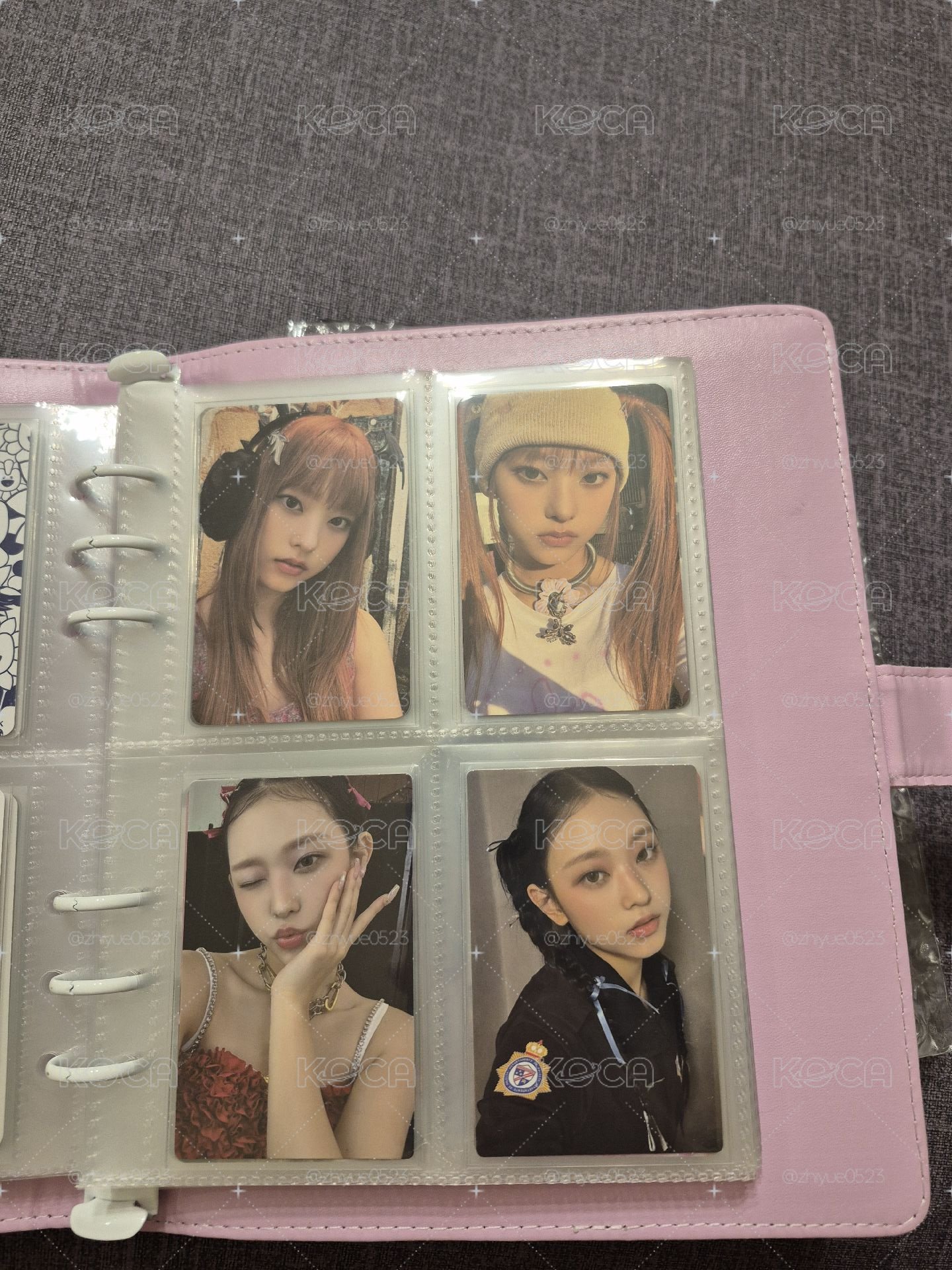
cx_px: 476
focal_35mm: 23
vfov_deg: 73.9
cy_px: 635
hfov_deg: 58.9
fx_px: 843
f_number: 1.8
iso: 250
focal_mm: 5.4
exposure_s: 1/120
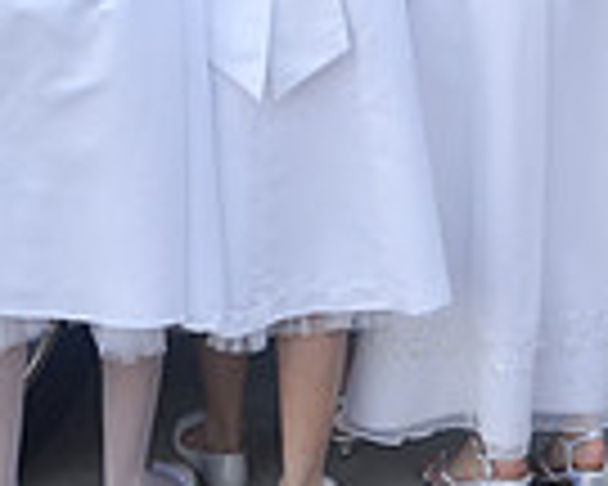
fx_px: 2177
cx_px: 324
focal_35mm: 121
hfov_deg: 15.9
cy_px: -122
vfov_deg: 12.4
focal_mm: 20
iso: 200
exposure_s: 1/160
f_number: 6.3
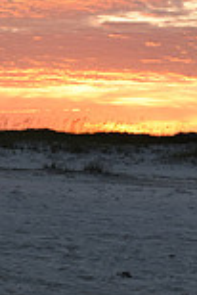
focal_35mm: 141
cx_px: 232
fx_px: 1154
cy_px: 249
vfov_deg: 14.4
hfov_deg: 9.6
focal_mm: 25
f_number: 6.3
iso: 400
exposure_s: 1/160
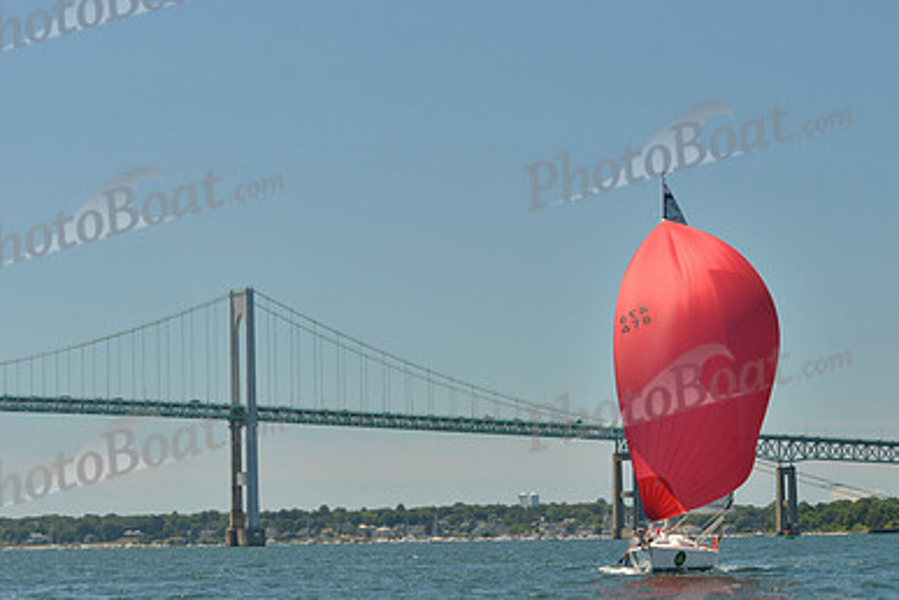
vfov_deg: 13.0
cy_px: 303
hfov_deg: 19.5
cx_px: 407
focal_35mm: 105
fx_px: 2622
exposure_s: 1/800
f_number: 6.3
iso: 280
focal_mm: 70
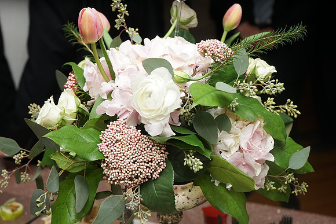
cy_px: 112
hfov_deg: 37.5
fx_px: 495
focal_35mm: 53
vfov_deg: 25.5
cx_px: 168
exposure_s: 1/200
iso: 125
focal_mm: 53
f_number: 6.3
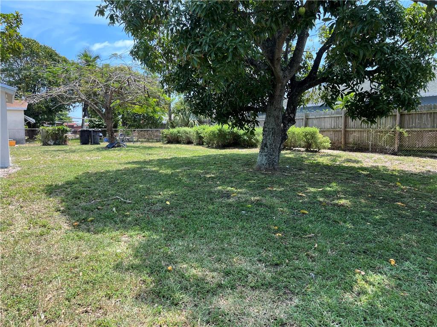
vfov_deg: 53.1
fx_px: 328
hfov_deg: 67.3
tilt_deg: -5.0
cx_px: 218
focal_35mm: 26
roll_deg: -0.6
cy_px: 164
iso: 50
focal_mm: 5.7
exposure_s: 1/957
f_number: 1.5
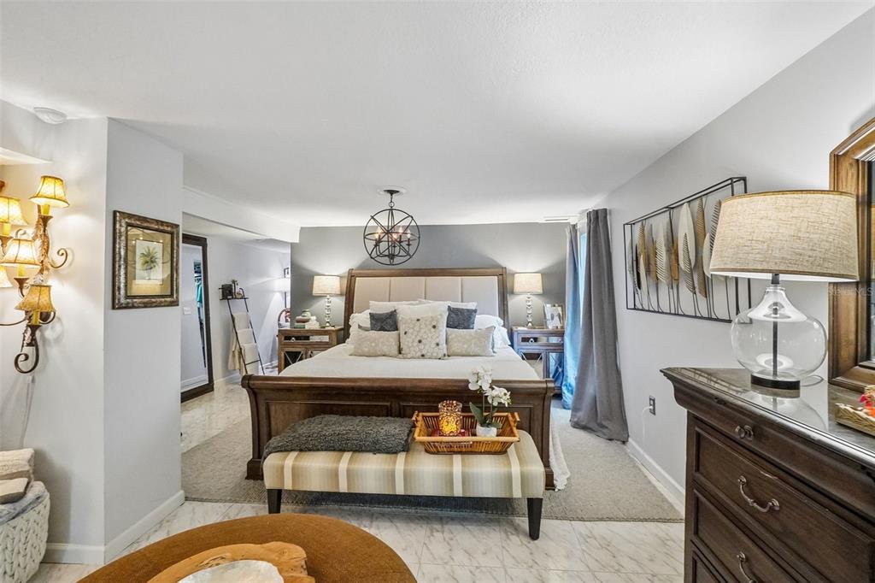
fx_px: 364
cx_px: 438
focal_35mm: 15
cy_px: 292
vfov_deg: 77.3
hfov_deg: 100.4
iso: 5000
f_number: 8
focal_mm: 10
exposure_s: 1/30
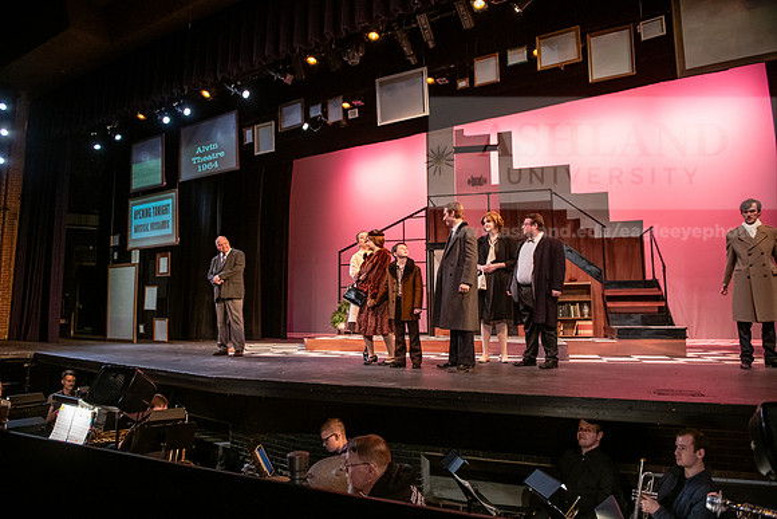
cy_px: 260
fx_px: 518
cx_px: 388
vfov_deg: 53.2
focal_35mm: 24
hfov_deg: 73.7
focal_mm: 24
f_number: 3.2
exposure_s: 1/200
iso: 2500
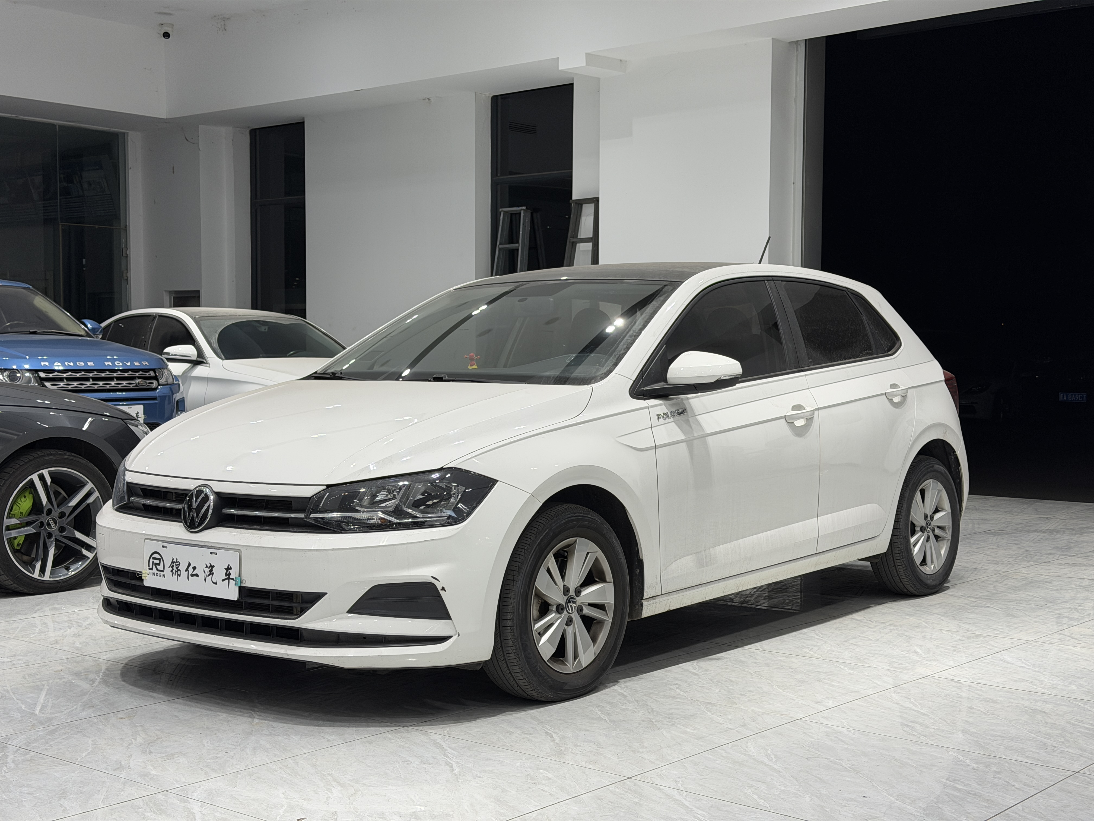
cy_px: 410
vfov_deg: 30.3
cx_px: 547
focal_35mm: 48
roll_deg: +0.2
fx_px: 1517
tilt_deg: -2.5
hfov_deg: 39.7
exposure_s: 1/100
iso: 100
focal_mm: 6.76
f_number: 1.78
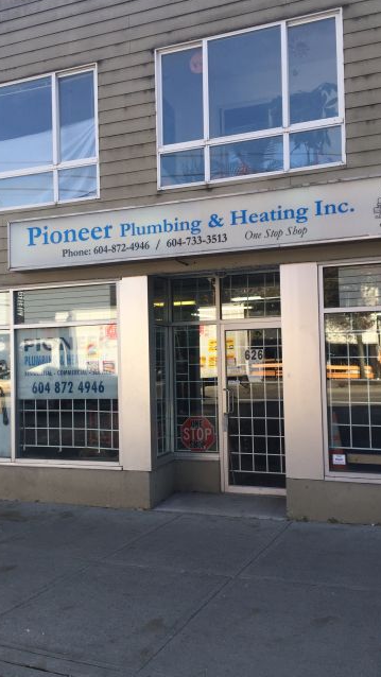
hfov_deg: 35.6
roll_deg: +1.6
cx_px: 168
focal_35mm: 33
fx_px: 593
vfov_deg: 59.5
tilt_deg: +2.2
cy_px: 343
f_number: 2.2
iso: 32
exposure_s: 1/534
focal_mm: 4.15
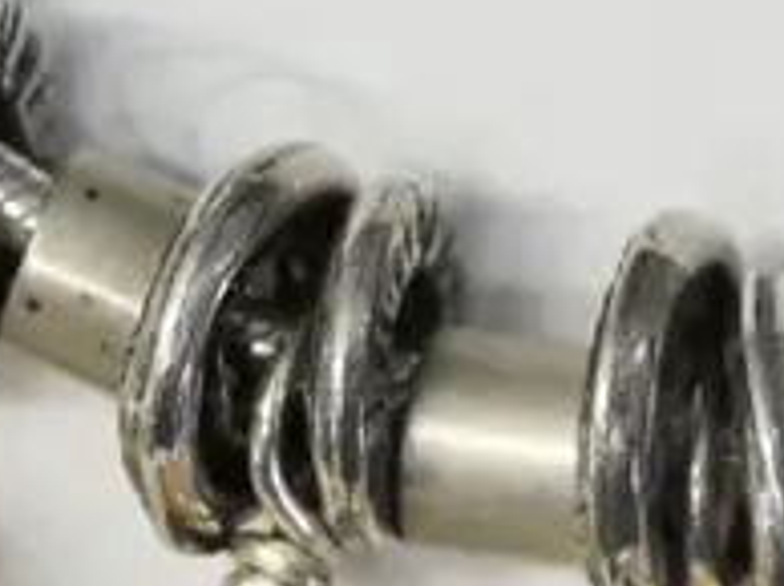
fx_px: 14341
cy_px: 428
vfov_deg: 2.3
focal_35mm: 634
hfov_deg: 3.1
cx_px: 780
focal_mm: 60
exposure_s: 1/80
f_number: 5
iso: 3200
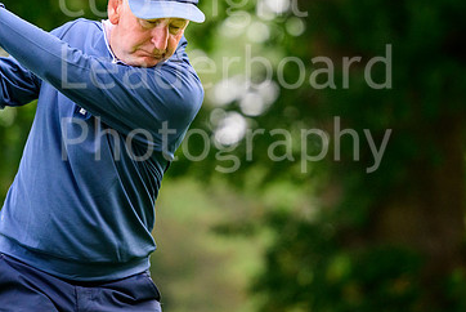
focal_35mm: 232
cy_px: 79
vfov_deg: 5.9
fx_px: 3005
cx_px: 228
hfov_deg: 8.9
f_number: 2.8
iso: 1600
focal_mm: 145
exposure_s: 1/2000
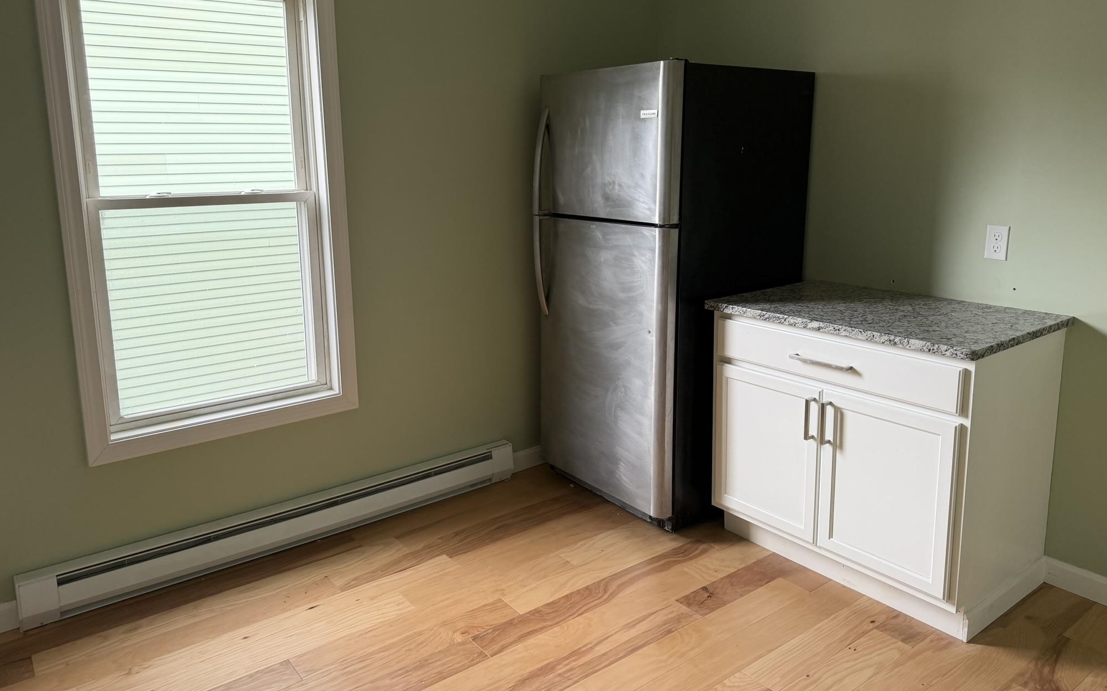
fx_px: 784
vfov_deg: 47.4
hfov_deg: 70.4
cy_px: 284
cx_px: 545
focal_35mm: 26
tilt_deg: -10.0
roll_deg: +1.1
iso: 200
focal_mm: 6.76
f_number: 1.78
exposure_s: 1/121
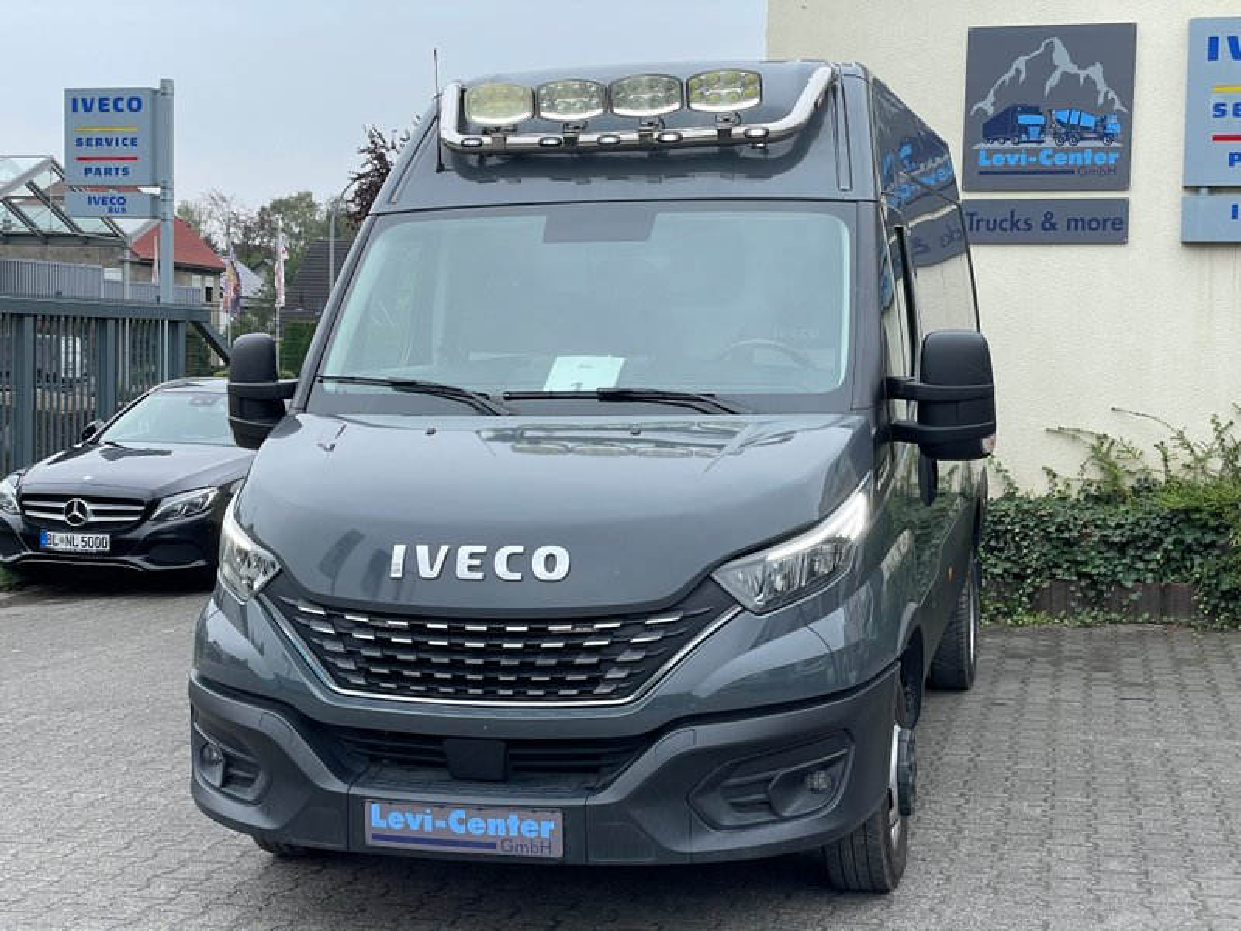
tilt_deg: -3.4
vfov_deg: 28.0
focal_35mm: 52
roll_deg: -0.8
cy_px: 466
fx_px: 1864
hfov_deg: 36.8
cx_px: 620
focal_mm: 6
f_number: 2
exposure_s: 1/280
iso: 25
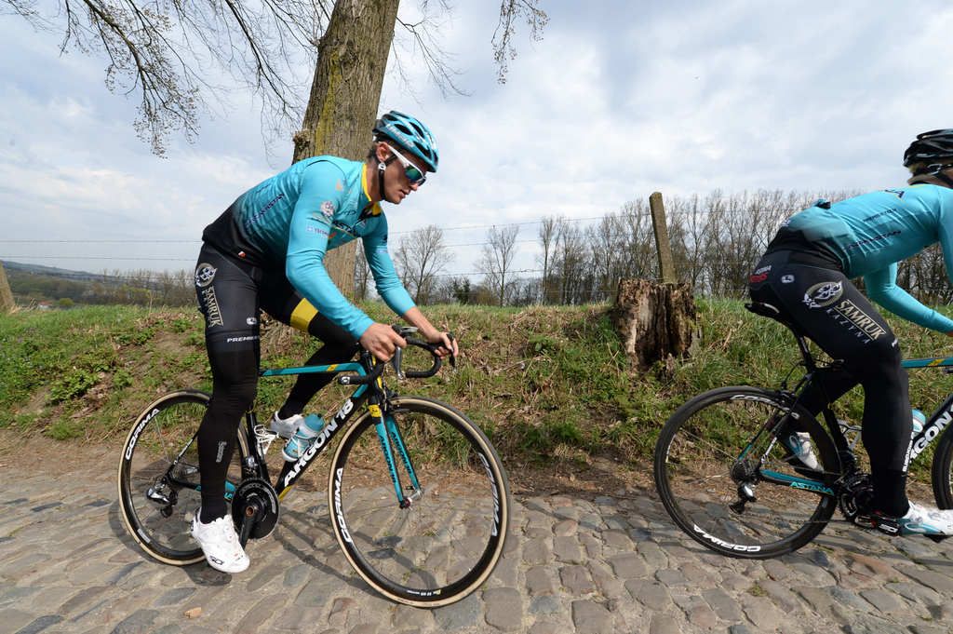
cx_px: 476
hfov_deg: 104.3
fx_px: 370
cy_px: 317
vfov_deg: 81.1
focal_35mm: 14
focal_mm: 14
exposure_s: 1/500
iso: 400
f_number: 9
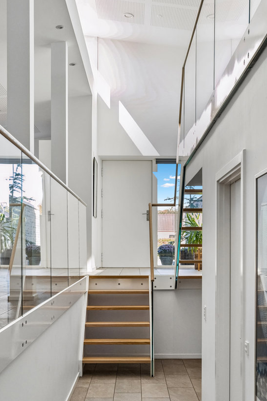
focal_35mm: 47
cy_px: 250
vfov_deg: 41.6
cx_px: 137
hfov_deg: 28.7
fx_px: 523
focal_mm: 32
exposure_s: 1/160
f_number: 6.3
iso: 1000
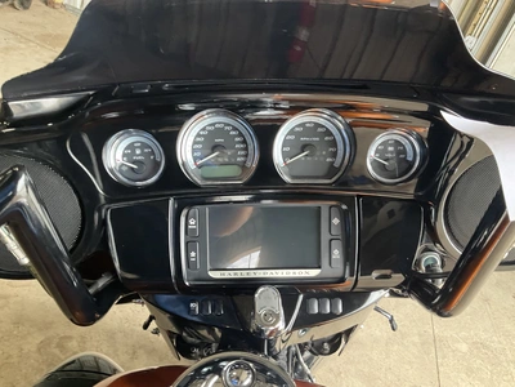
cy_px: 194
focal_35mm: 29
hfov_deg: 61.7
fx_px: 431
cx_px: 258
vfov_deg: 48.2
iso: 100
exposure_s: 1/60
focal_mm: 3
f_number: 1.8
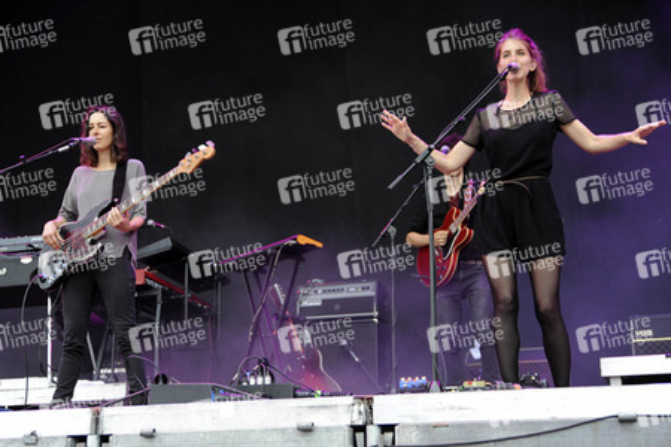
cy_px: 224
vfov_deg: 26.0
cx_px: 336
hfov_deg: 38.2
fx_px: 969
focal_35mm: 52
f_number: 2.8
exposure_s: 1/200
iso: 1600
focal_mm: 52
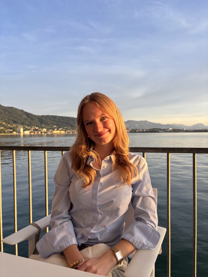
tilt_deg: -1.8
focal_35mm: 26
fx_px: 208
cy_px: 138
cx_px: 104
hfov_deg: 53.1
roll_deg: -0.5
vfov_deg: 67.3
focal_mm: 5.96
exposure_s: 1/565
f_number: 1.6
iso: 50
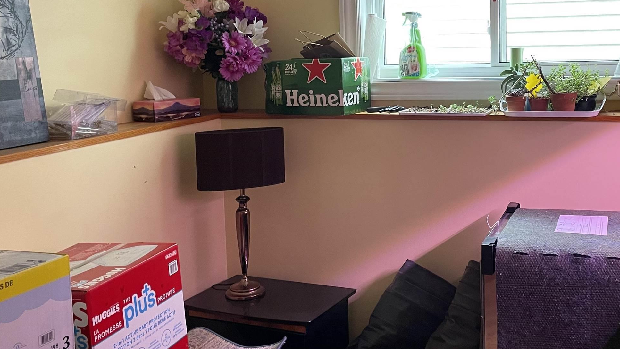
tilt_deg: -5.8
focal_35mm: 45
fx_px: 740
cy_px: 111
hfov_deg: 45.0
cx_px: 397
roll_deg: +1.5
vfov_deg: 26.3
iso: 125
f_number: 1.6
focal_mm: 4.2
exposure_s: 1/60
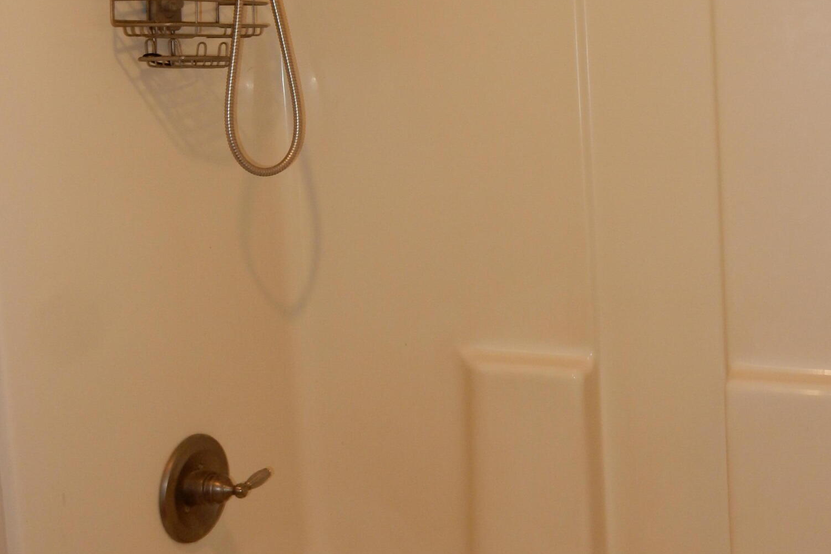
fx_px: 1154
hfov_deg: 39.6
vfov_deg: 26.7
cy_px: 156
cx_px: 416
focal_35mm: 50
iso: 200
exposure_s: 1/30
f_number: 4
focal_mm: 6.4
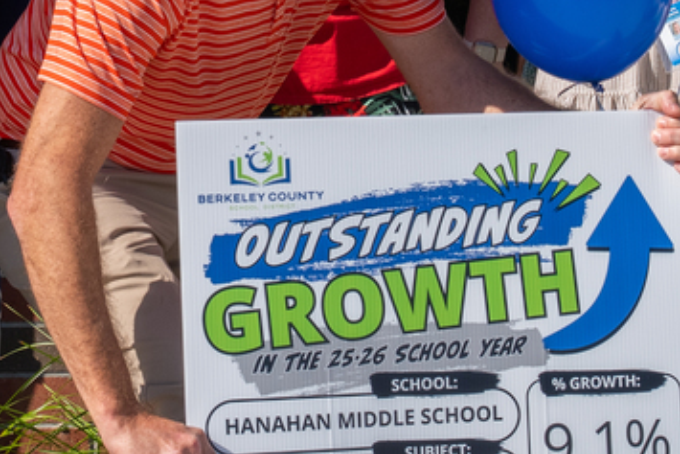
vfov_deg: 9.3
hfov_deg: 14.0
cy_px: 80
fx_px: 2778
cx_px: 393
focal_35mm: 147
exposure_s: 1/500
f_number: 13
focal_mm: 51
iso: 500
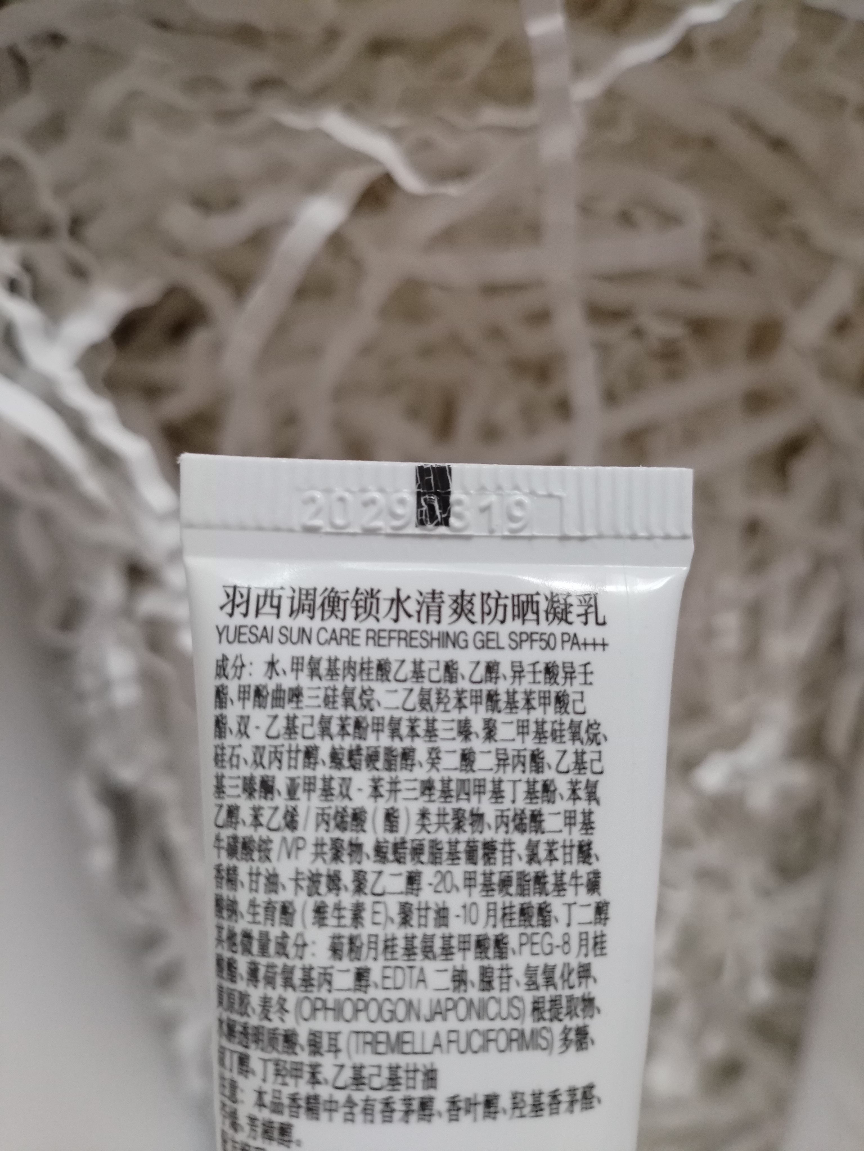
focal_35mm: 26
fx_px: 865
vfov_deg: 67.3
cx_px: 432
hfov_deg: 53.1
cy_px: 576
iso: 282
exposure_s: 1/100
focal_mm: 4.25
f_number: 1.8
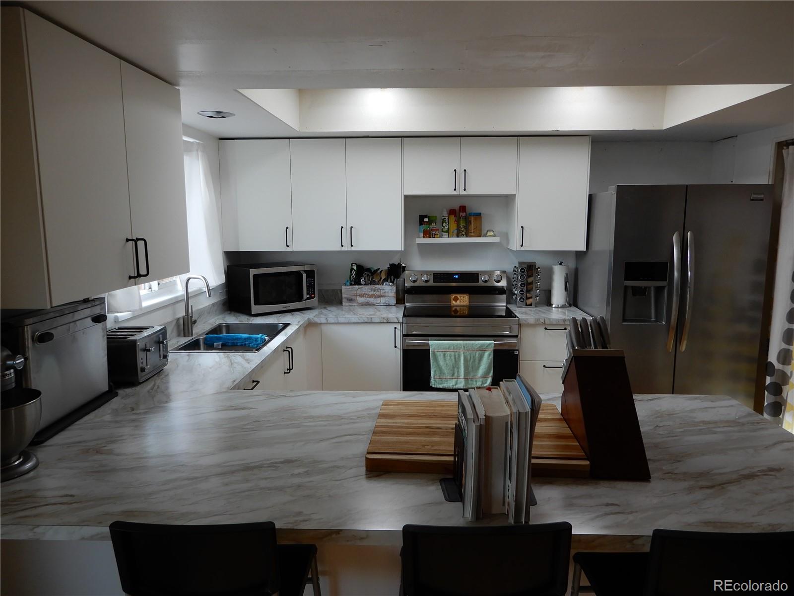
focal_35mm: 24
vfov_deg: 56.8
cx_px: 397
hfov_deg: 71.6
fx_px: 550
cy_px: 298
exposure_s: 1/50
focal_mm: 4.3
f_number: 3.4
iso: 80
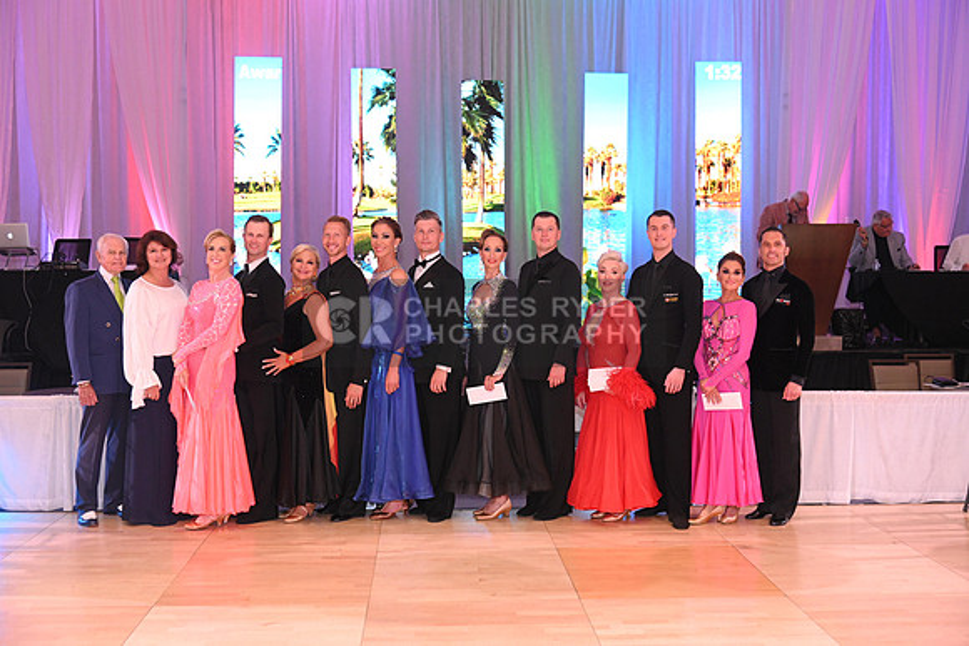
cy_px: 323
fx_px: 1077
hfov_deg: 48.4
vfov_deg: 33.4
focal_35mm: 40
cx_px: 484
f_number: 5
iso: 2500
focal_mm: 40
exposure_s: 1/200
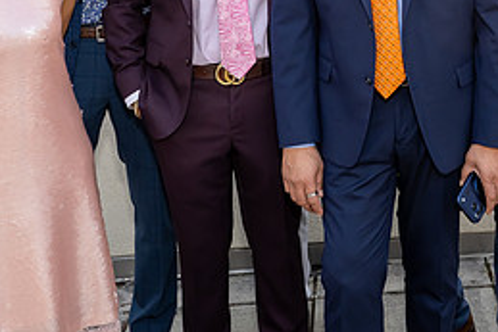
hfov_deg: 29.9
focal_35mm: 66
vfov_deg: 19.4
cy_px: -65
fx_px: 913
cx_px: 386
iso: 560
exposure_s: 1/250
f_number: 9
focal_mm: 26
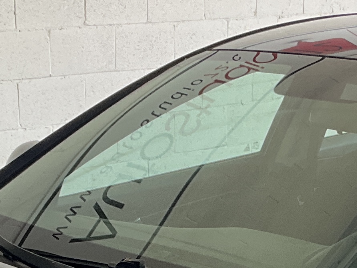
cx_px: 243
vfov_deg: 10.7
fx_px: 1350
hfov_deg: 15.0
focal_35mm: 131
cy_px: 451
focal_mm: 3
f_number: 1.8
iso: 32
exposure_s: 1/122
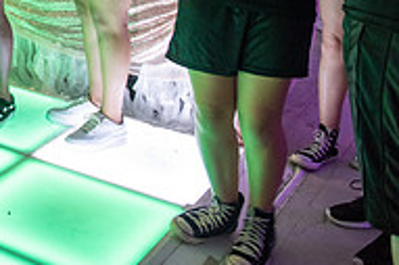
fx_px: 808
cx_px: -152
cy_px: -114
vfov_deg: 17.1
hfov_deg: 23.6
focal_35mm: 73
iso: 1250
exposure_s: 1/60
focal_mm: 24
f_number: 3.2
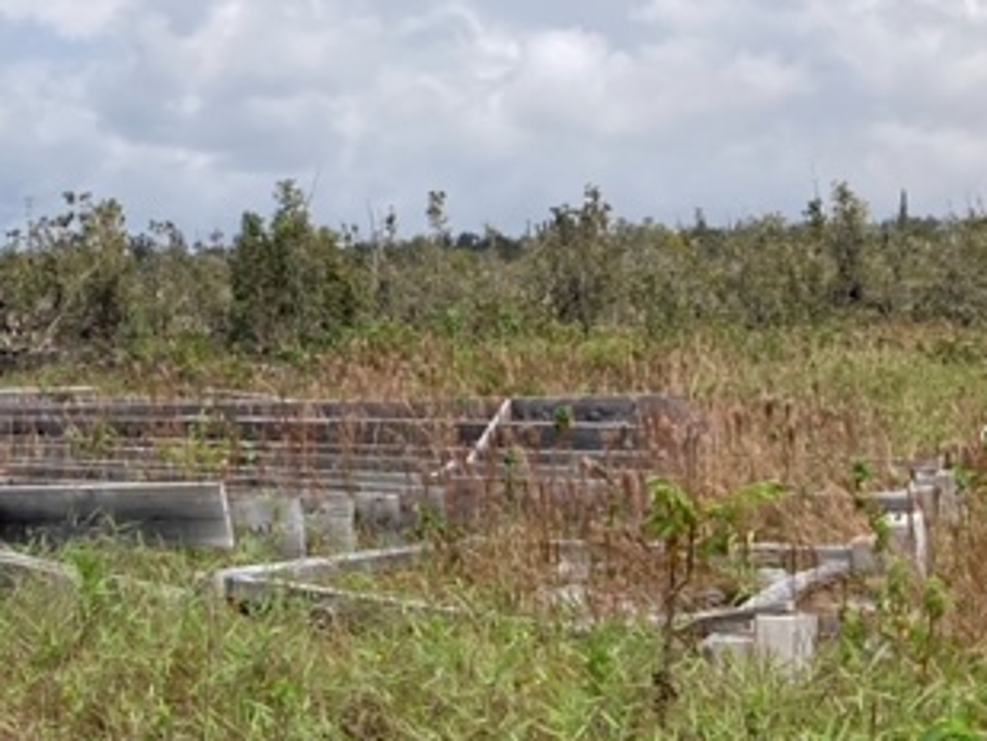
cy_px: 275
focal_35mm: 58
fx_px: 1654
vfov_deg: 25.2
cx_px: 96
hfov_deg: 31.6
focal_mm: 3.99
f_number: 1.8
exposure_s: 1/3745
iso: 25
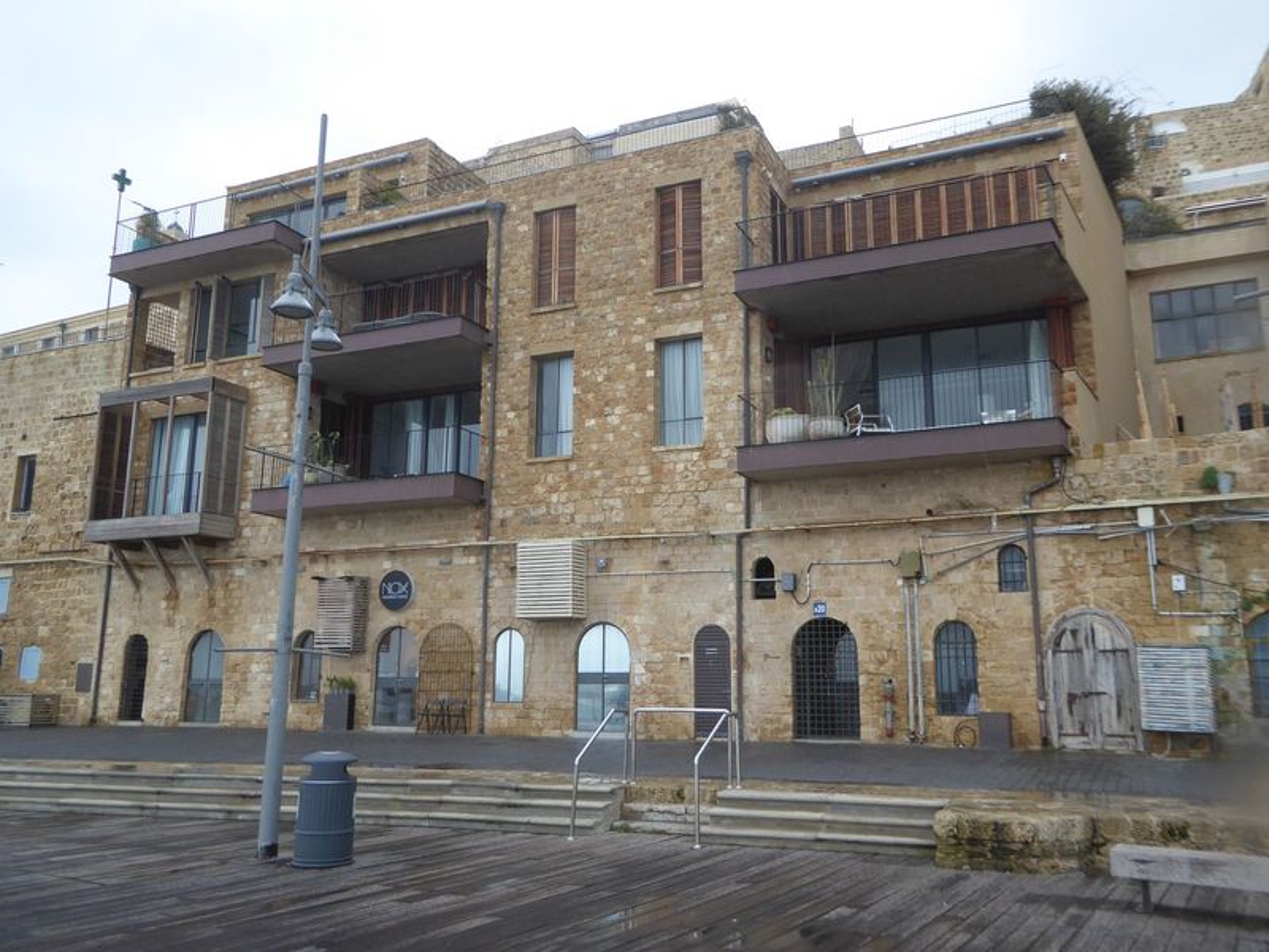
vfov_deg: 48.2
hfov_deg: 61.7
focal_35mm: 29
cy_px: 476
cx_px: 634
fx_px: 1063
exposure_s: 1/80
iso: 80
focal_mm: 5
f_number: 3.5
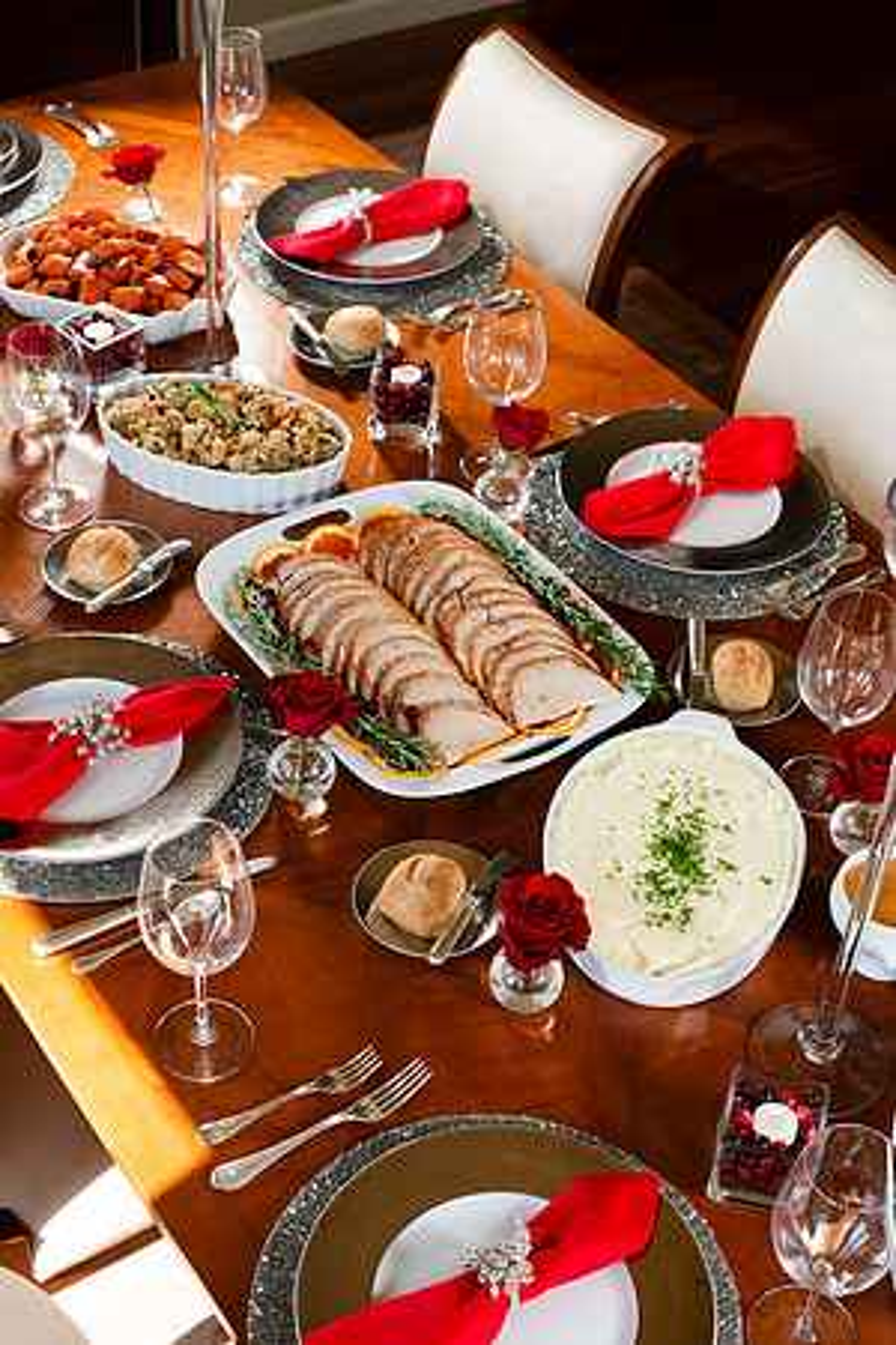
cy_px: 672
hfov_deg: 27.0
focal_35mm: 50
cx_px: 448
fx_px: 1867
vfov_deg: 39.6
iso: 250
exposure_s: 1/100
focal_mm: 50
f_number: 6.3
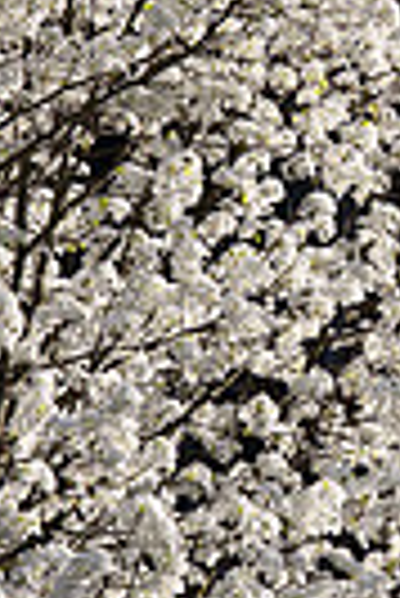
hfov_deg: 1.0
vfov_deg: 1.5
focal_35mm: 1350
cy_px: 270
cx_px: 589
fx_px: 22440
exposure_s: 1/350
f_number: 8
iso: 200
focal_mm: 400
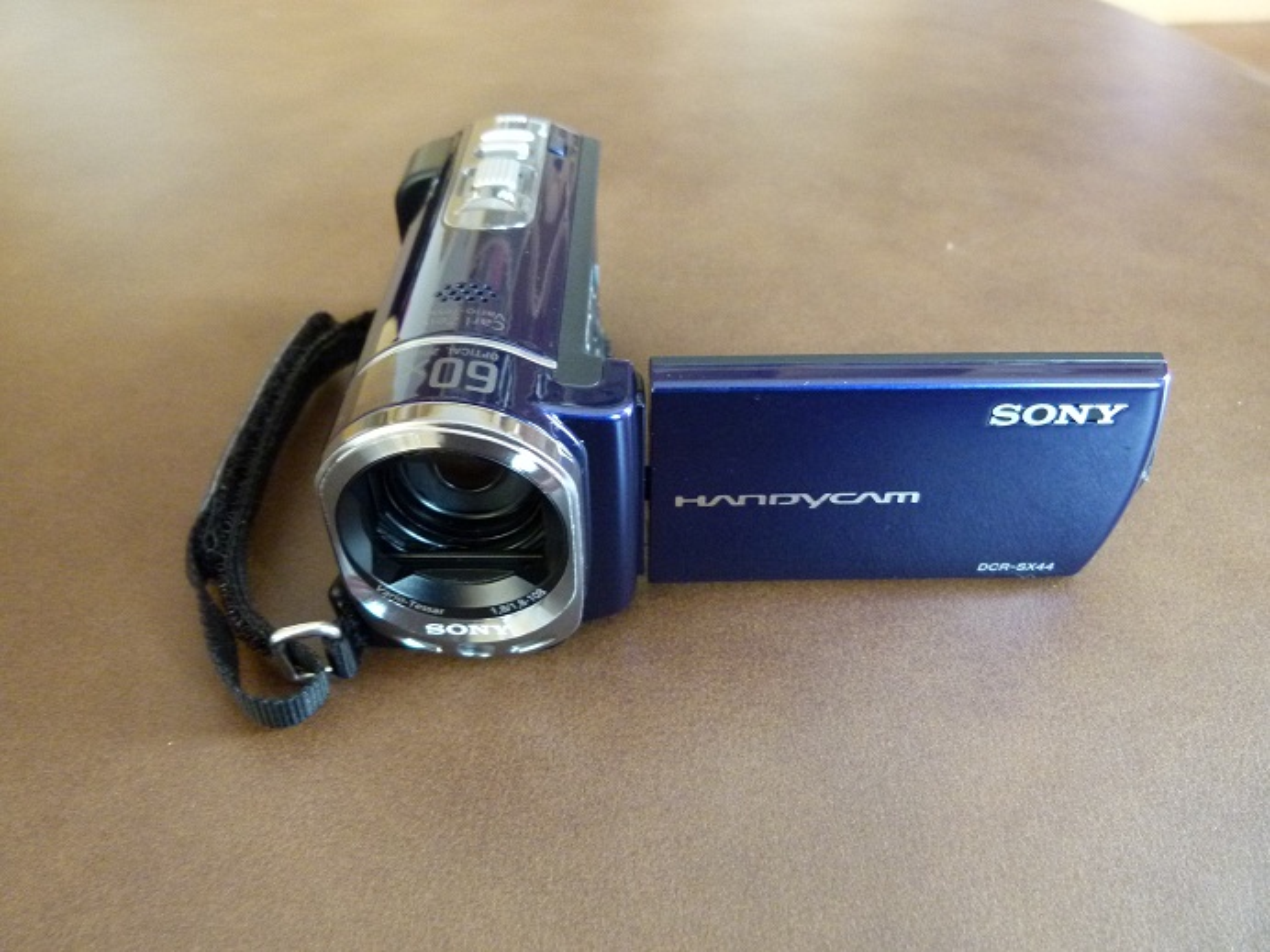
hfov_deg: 69.4
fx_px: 917
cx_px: 635
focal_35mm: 25
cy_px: 476
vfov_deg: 54.9
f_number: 2.8
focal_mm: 4.5
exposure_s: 1/6
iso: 400
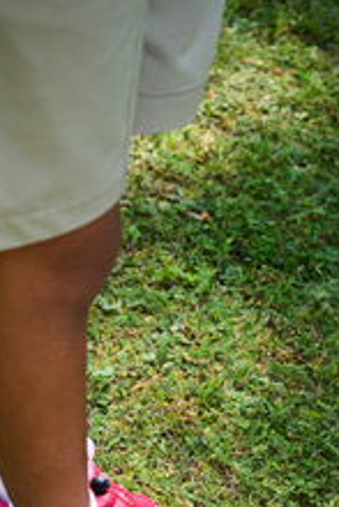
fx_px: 1283
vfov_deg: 22.0
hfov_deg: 14.9
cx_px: 59
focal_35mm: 91
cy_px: 415
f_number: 6.3
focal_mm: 50
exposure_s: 1/800
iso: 1600
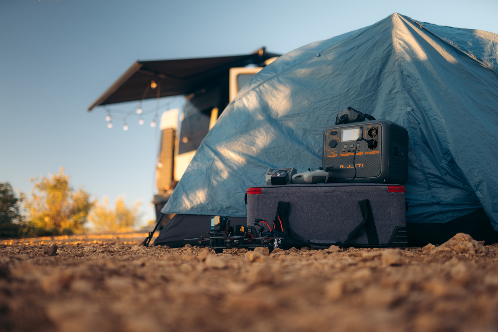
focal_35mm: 35
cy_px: 166
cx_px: 249
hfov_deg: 54.4
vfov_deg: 37.9
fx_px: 484
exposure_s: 1/100
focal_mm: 35
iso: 200
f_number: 1.4
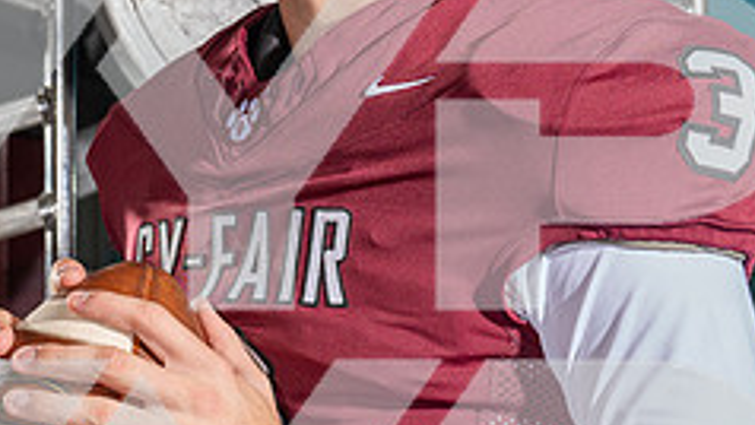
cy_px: 144
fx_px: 2964
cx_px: 374
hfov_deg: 14.5
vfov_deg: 8.2
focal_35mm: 148
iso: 200
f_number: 5.6
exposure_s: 1/250
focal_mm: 58
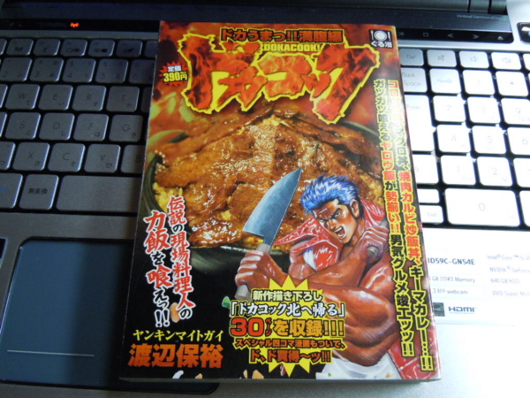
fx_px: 459
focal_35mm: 30
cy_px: 199
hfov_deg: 60.0
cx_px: 265
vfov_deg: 46.8
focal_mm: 5.4
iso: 400
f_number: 3.5
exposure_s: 1/30
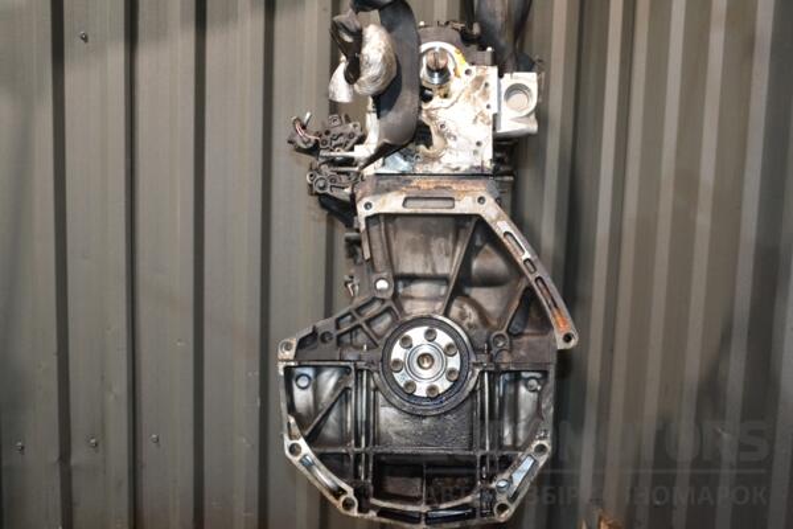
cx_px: 396
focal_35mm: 38
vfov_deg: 35.5
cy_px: 264
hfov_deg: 51.3
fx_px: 826
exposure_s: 1/60
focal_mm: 25
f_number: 4
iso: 1600
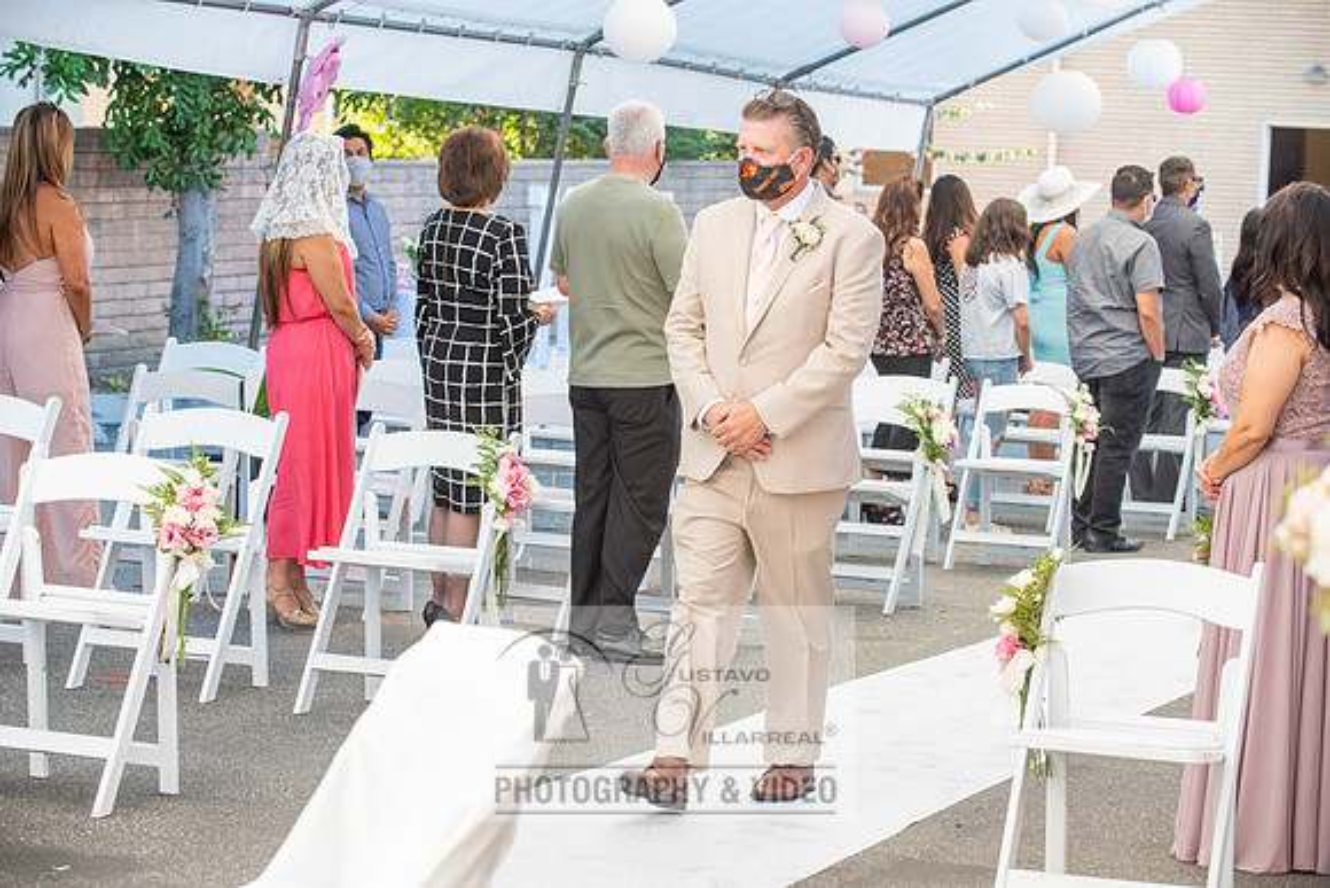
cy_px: 444
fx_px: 3769
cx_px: 665
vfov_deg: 13.4
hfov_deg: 20.0
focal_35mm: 102
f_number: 5.6
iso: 640
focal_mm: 102
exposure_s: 1/125
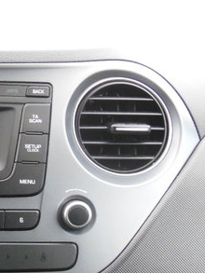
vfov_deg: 13.3
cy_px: 209
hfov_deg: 9.8
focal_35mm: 148
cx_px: -67
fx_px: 1168
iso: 400
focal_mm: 10.2
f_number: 4.1
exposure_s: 1/80
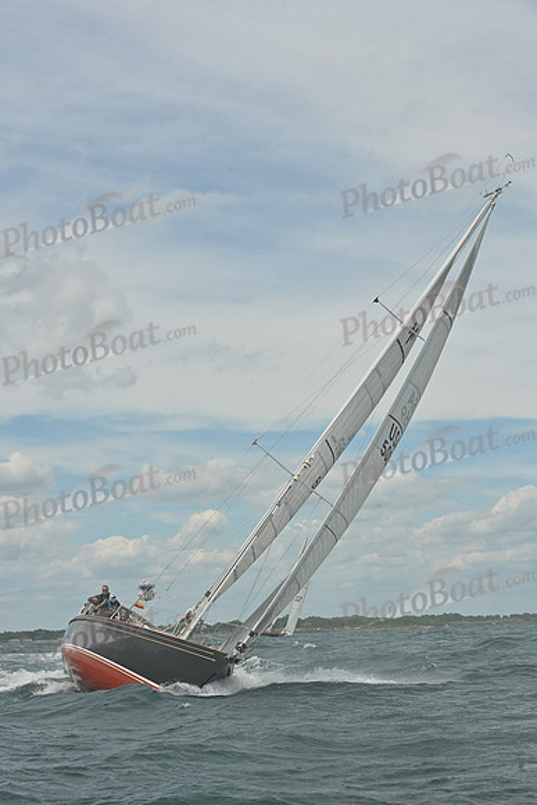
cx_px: 268
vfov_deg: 28.8
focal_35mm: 70
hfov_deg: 19.5
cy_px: 402
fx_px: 1565
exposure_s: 1/1250
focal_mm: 70
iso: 320
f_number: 13
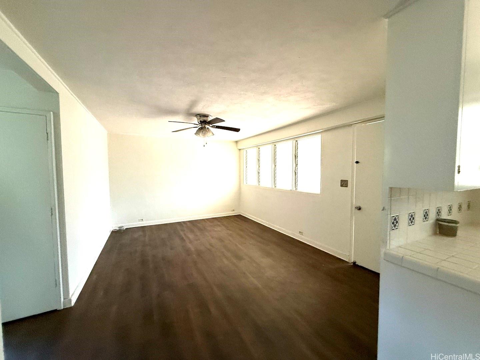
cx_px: 240
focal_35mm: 14
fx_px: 194
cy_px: 180
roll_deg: -0.5
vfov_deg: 85.7
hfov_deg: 102.1
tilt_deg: -2.0
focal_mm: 2.22
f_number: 2.2
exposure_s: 1/60
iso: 400
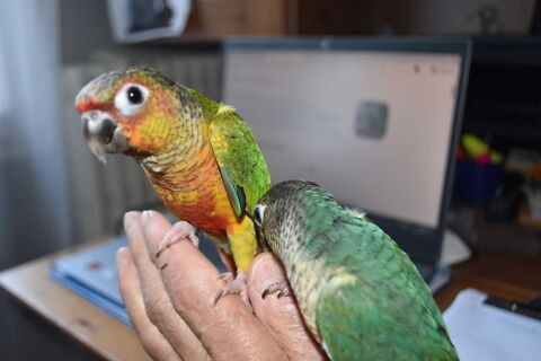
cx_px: 270
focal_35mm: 36
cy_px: 180
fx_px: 541
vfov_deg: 36.9
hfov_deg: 53.1
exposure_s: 1/60
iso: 800
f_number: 4
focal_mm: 24
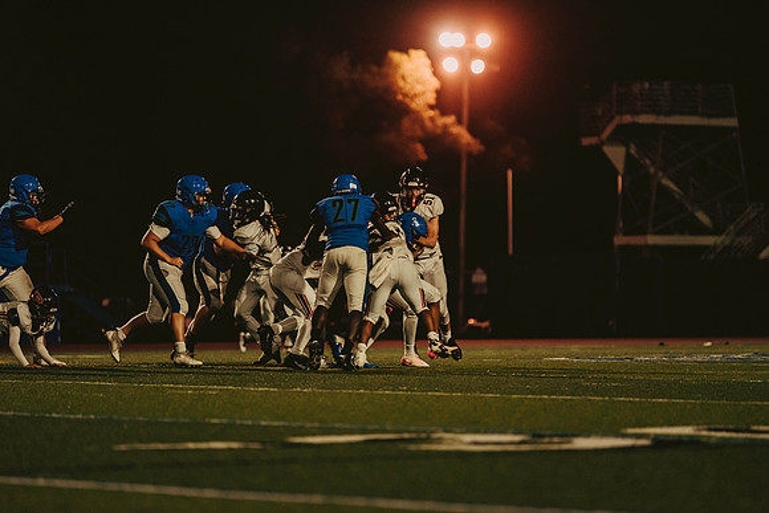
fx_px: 4273
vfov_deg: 6.9
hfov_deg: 10.3
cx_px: 384
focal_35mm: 200
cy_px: 256
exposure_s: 1/1000
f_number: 2.8
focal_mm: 200
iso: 2500
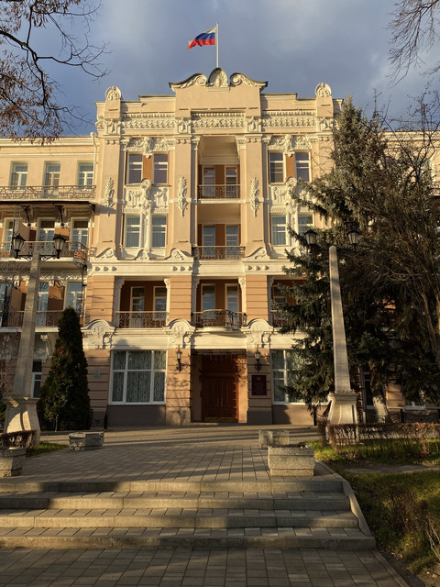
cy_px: 294
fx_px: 441
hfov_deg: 53.1
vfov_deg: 67.3
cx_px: 220
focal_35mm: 26
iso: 32
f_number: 1.8
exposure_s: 1/1543
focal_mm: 4.25
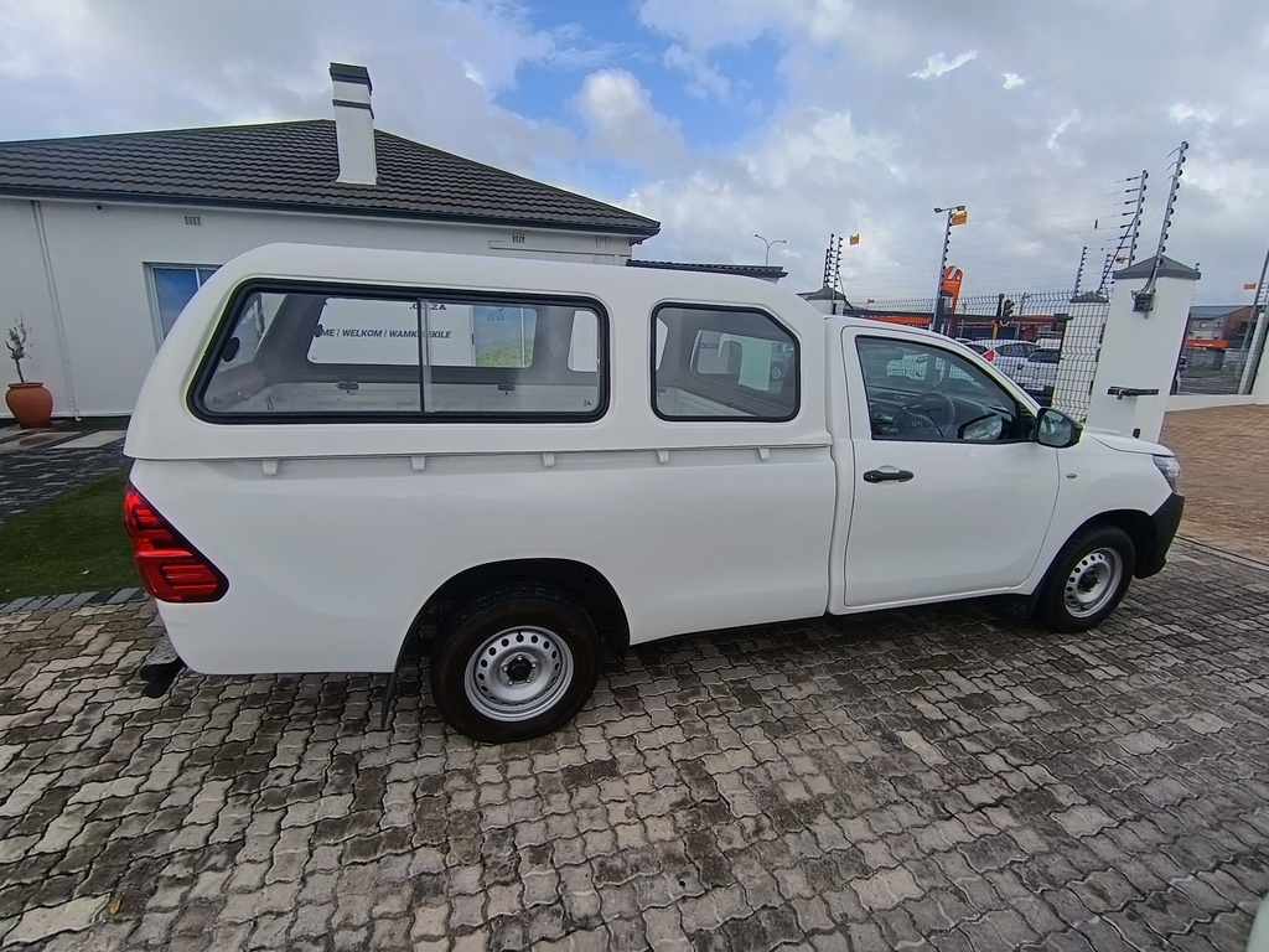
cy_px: 476
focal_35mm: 17
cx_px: 634
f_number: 2.2
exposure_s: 1/814
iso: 102
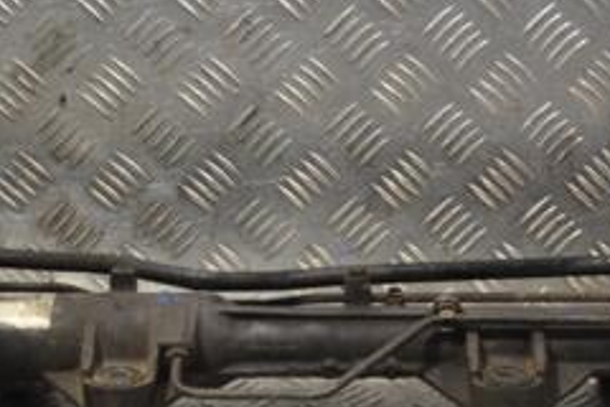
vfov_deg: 11.4
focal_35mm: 120
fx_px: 2033
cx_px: 351
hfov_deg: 17.1
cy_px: 204
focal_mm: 32
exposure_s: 1/30
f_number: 4.8
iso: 160
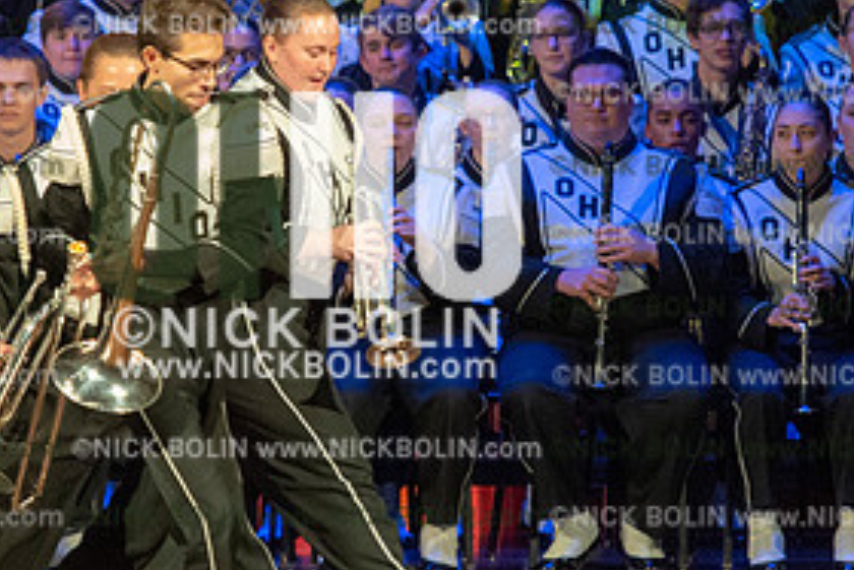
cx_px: 305
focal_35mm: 538
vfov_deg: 2.6
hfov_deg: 3.8
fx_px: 12769
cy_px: 235
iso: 8000
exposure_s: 1/200
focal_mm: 260
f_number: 5.6
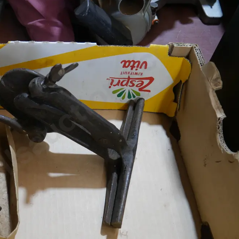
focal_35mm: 44
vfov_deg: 38.3
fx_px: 344
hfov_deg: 37.2
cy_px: 132
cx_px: 55
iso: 250
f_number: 3.6
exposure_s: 1/60
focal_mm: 16
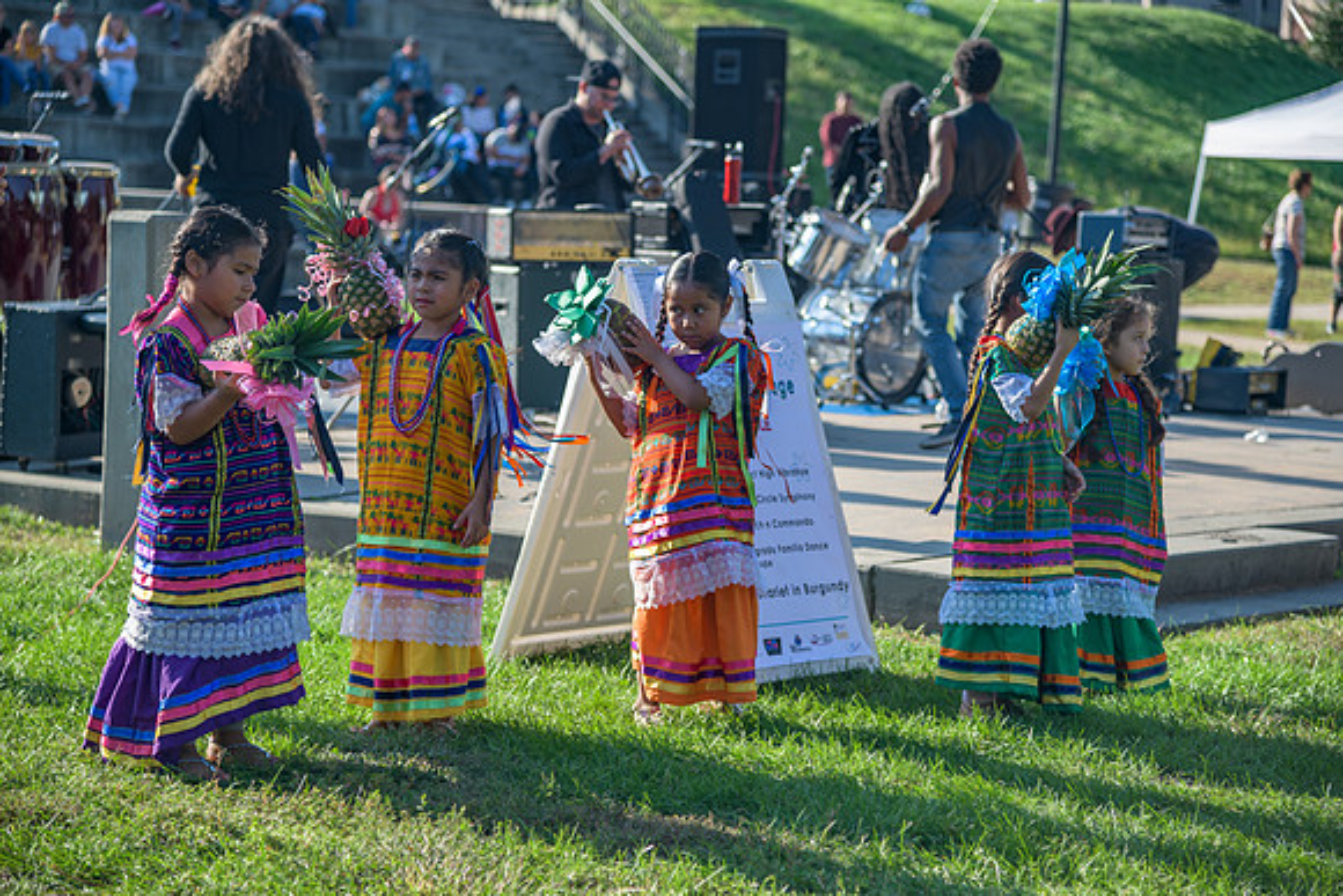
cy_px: 448
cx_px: 672
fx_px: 3657
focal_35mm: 98
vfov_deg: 14.0
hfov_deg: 20.8
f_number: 4
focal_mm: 98
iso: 90
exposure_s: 1/200
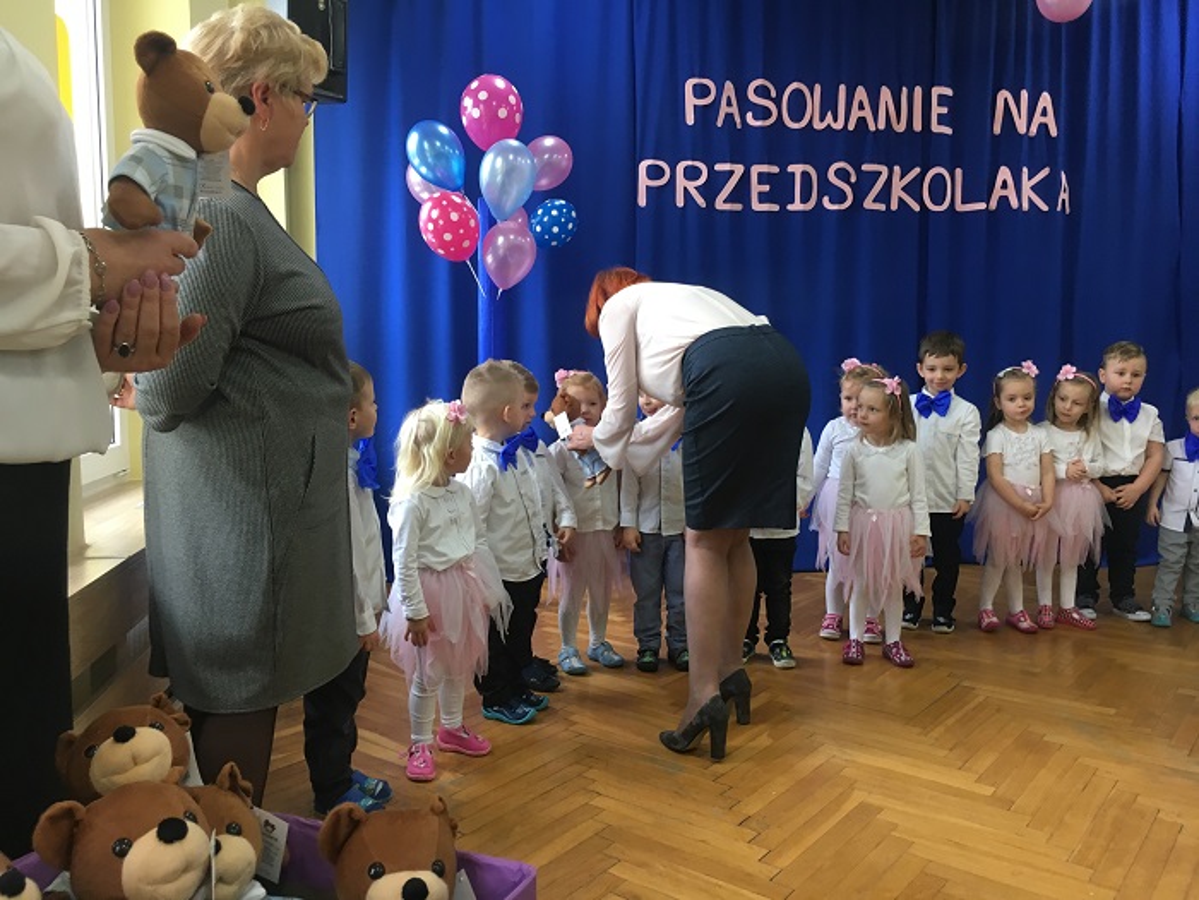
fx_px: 1004
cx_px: 600
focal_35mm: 29
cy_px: 450
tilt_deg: -6.1
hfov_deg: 61.7
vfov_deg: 48.2
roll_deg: +0.2
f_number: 2.2
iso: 100
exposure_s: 1/33
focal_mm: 4.15
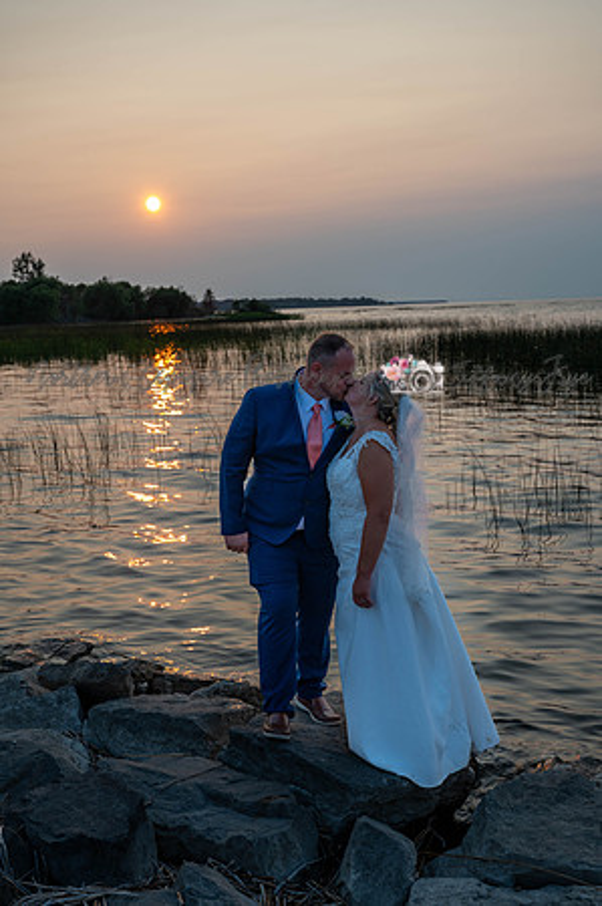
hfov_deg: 32.6
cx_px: 301
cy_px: 453
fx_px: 1031
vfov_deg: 47.5
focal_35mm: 41
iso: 200
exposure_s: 1/250
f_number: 5.6
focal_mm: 41
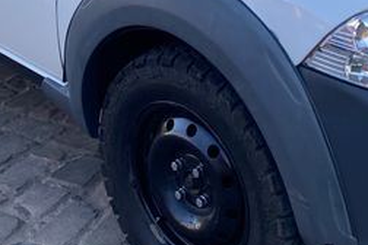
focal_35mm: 87
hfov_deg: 23.4
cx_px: 206
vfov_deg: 15.1
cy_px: -61
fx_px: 889
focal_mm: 4.25
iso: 32
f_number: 1.8
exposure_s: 1/285
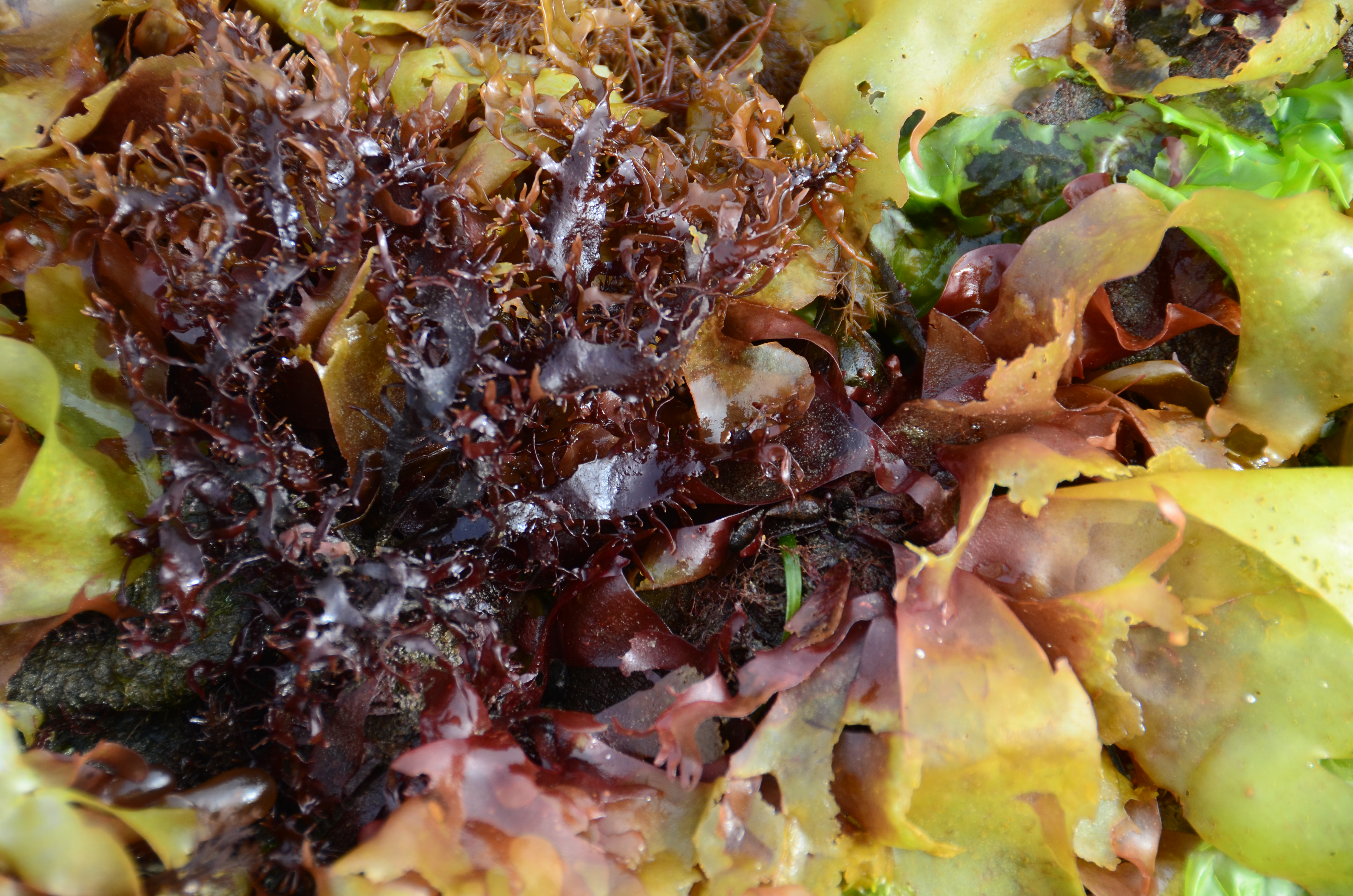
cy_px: 448
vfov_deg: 9.6
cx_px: 676
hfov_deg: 14.4
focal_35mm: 142
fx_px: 5345
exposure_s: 1/200
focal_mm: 95
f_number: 5.3
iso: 200
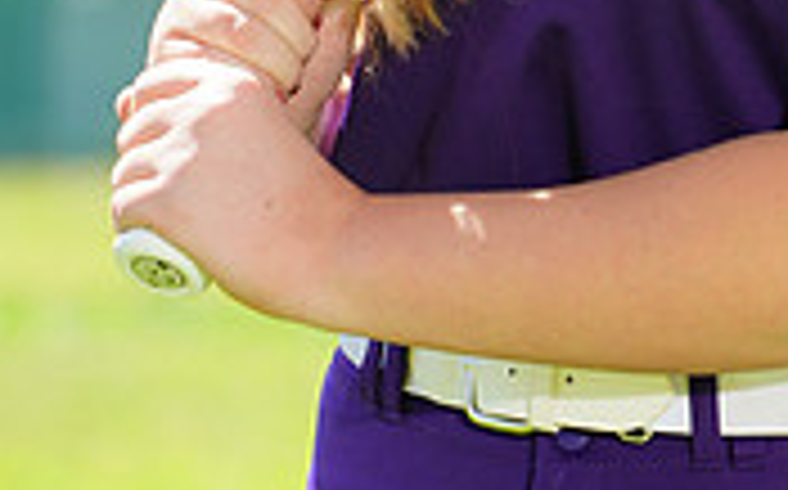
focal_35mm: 1014
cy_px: -454
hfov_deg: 2.1
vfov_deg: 1.3
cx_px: 779
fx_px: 21755
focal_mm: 300
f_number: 10
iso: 200
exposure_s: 1/125
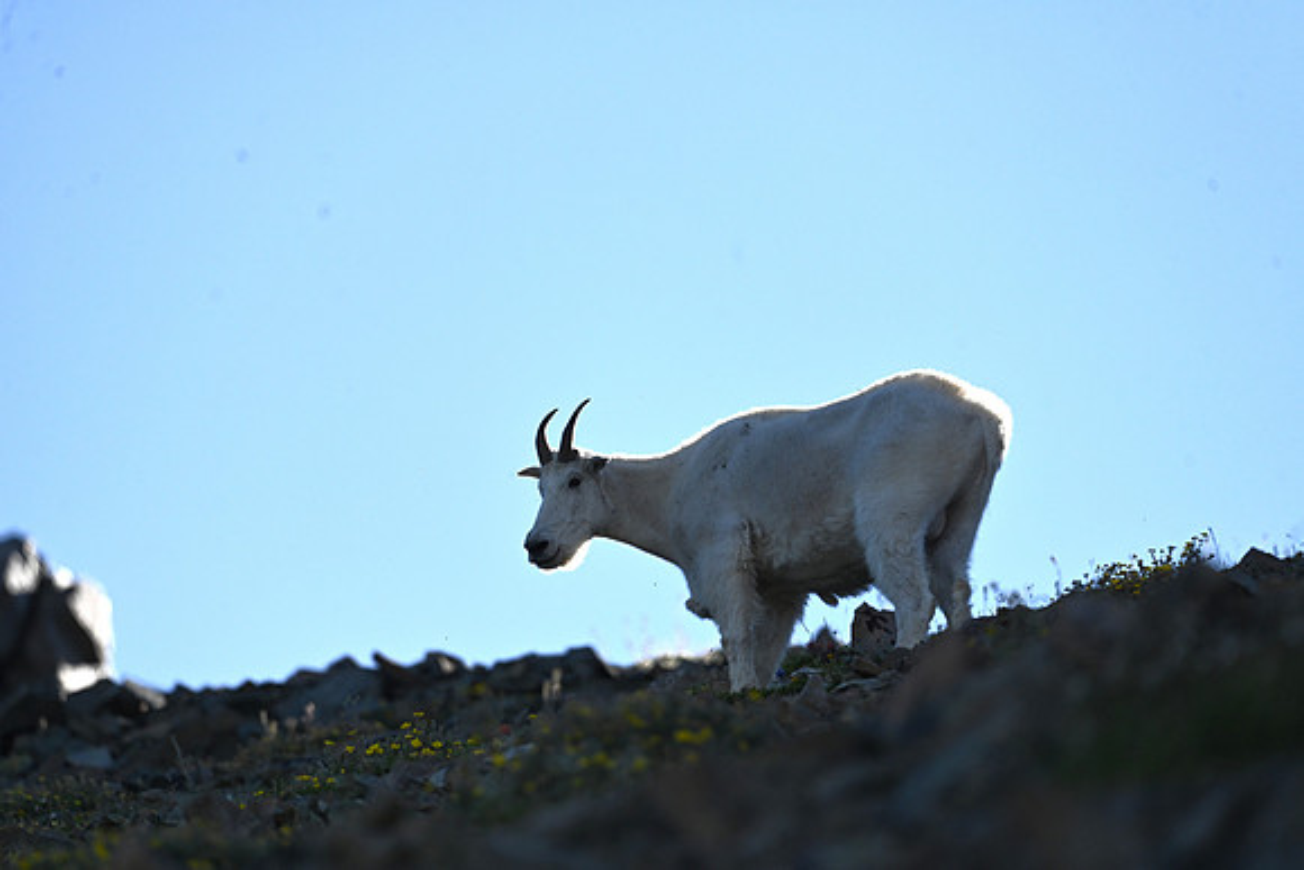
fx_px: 21737
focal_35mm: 600
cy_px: 435
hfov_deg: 3.4
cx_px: 652
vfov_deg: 2.3
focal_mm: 600
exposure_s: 1/3200
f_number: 6.3
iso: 1000
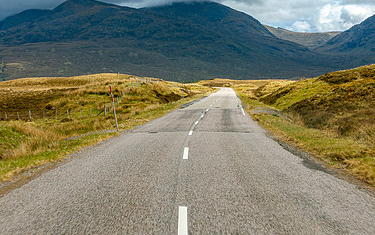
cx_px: 157
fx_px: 644
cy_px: 76
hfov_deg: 32.4
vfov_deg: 20.6
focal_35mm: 63
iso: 125
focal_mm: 14.7
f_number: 7.1
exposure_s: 1/250
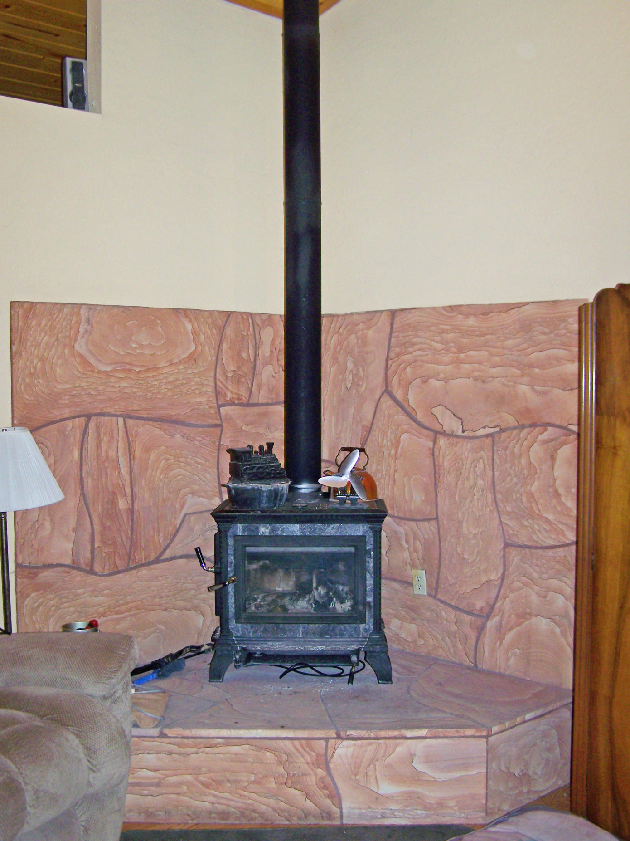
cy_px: 414
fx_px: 995
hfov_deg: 35.1
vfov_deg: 45.8
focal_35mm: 41
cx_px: 294
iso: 80
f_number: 2.8
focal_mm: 6.3
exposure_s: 1/60
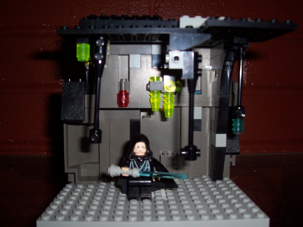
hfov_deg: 52.6
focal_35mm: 35
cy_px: 112
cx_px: 155
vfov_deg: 40.7
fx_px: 306
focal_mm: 5.6
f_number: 2.7
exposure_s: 1/60
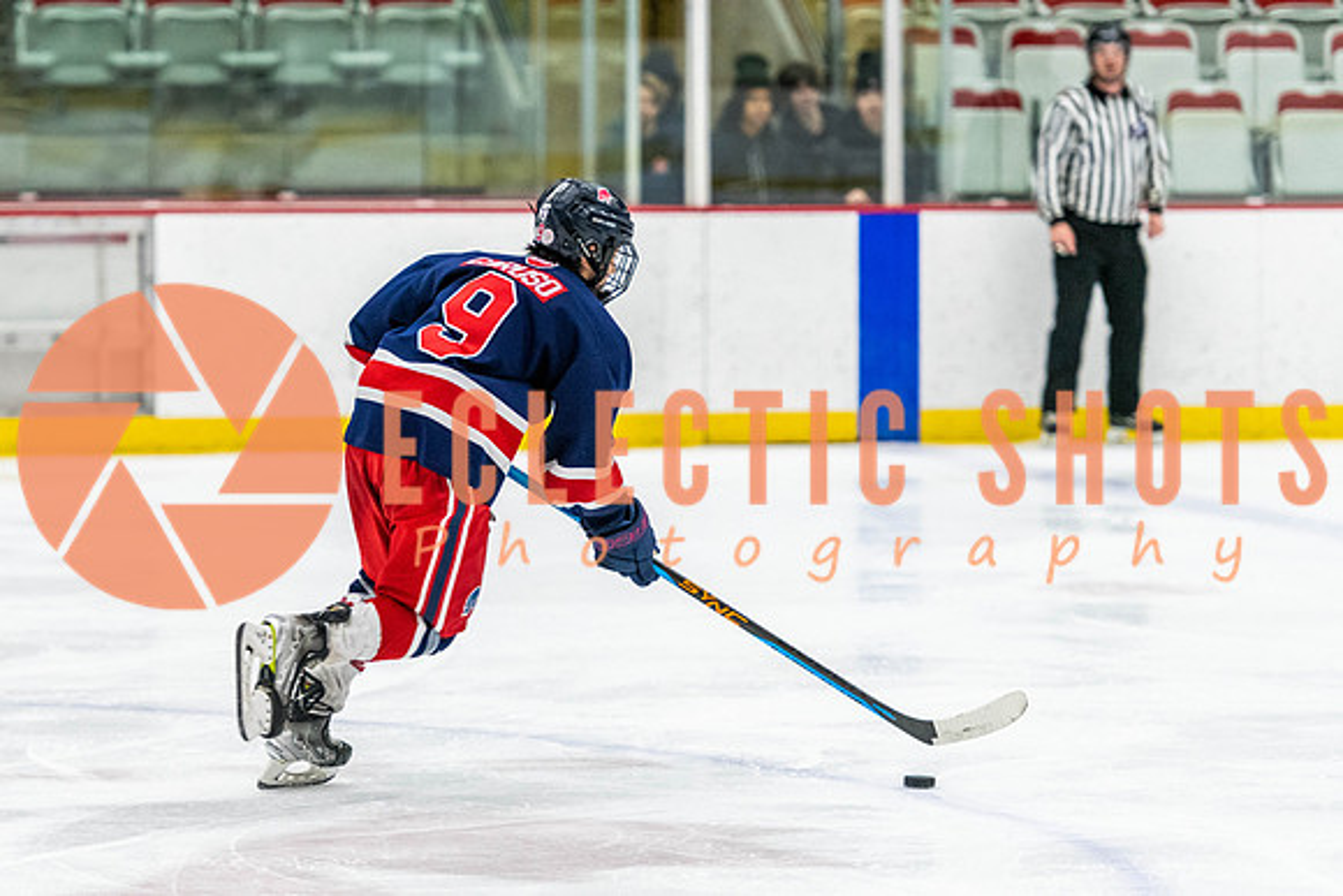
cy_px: 448
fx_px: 6726
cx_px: 517
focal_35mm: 180
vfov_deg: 7.6
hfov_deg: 11.4
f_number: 2.8
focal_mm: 140
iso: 2500
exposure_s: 1/640
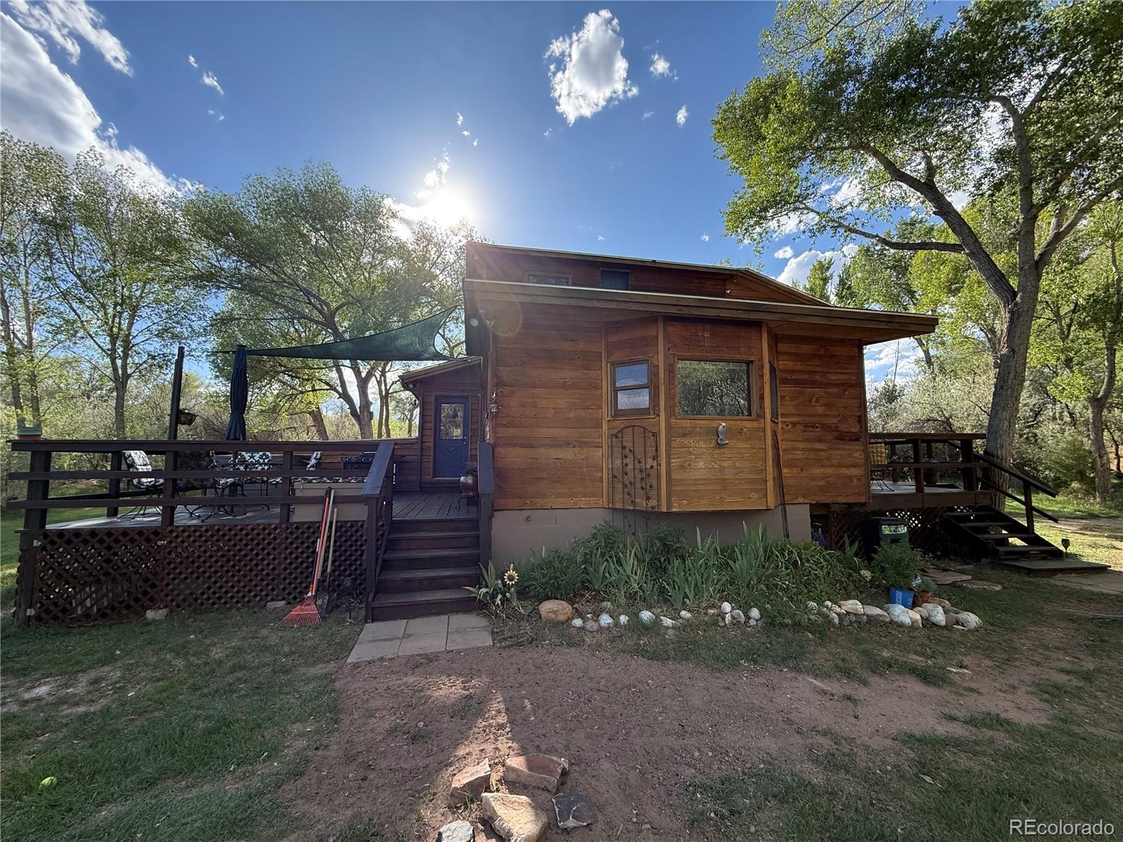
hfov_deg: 102.1
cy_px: 421
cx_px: 562
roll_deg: +0.9
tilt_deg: +4.7
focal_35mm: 14
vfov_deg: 85.7
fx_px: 454
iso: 64
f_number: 2.2
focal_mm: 2.22
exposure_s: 1/1033
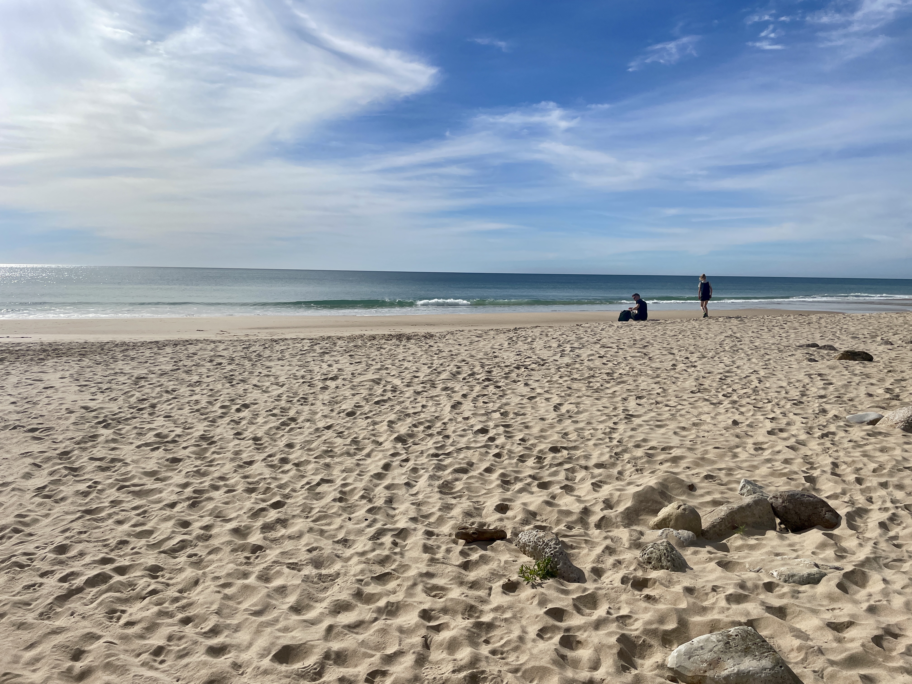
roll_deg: -1.1
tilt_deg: -5.0
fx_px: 685
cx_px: 456
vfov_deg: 53.1
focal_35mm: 26
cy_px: 342
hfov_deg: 67.3
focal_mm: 4.2
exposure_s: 1/10753
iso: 32
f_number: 1.6
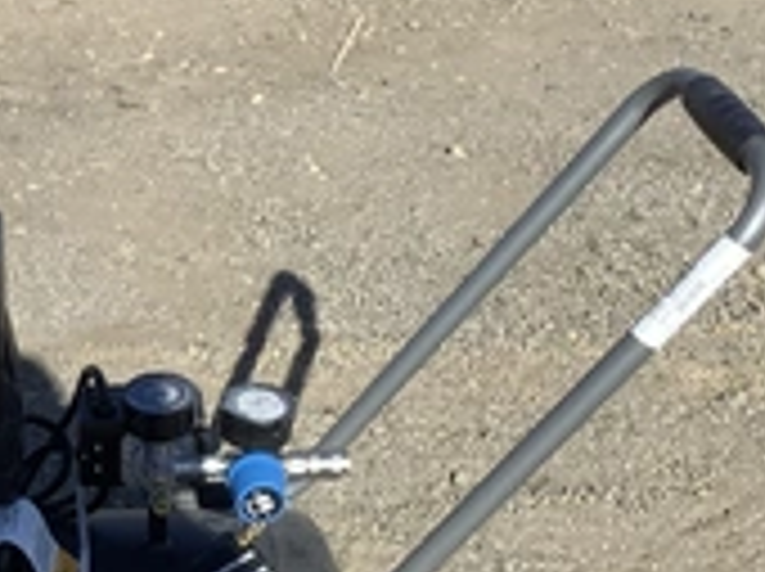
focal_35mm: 73
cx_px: 22
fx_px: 1611
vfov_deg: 19.9
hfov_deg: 25.5
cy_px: 468
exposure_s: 1/1359
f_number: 2.4
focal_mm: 3.3
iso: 25
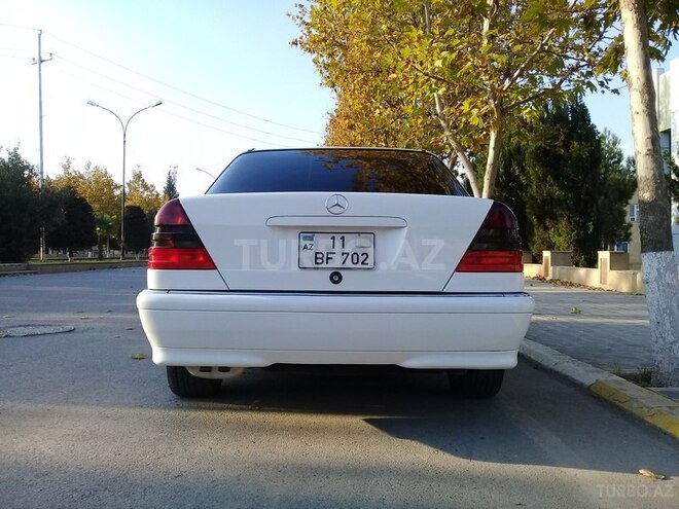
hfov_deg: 58.4
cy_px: 254
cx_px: 340
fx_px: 608
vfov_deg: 45.4
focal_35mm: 31
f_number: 2.2
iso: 50
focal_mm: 3.3
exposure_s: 1/427
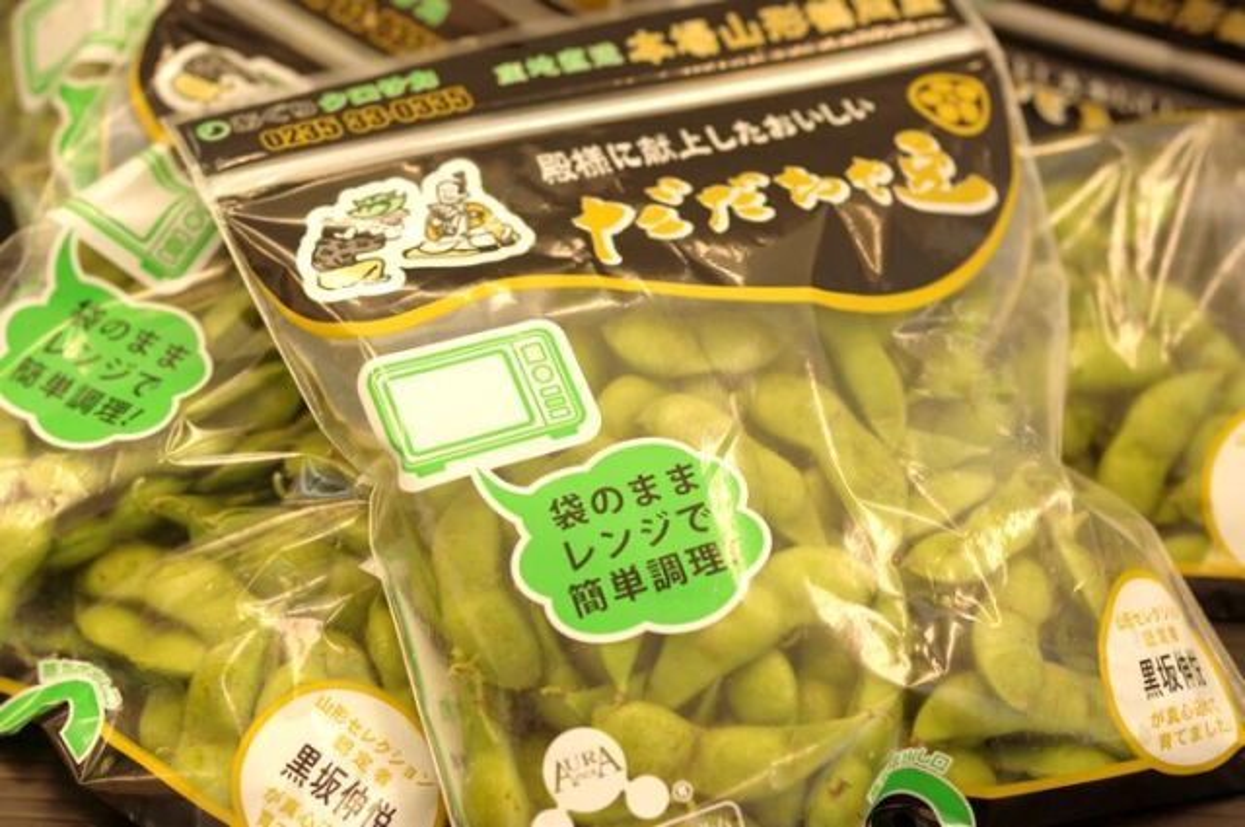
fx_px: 2590
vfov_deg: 18.1
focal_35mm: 75
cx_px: 622
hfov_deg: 27.0
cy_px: 414
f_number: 4
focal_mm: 50
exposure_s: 1/100
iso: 800
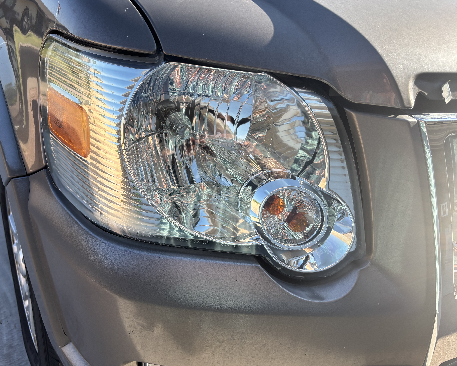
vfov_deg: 51.5
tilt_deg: -26.9
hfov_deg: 62.1
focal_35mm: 28
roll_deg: -6.5
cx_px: 209
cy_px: 182
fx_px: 379
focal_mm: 5.96
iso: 50
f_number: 1.6
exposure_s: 1/970
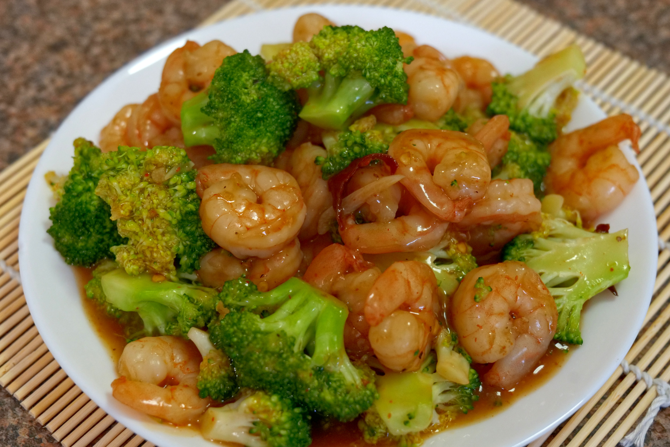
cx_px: 335
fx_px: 1117
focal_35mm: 60
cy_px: 224
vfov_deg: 22.6
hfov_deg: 33.4
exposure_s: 1/60
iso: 6400
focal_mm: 60
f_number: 7.1
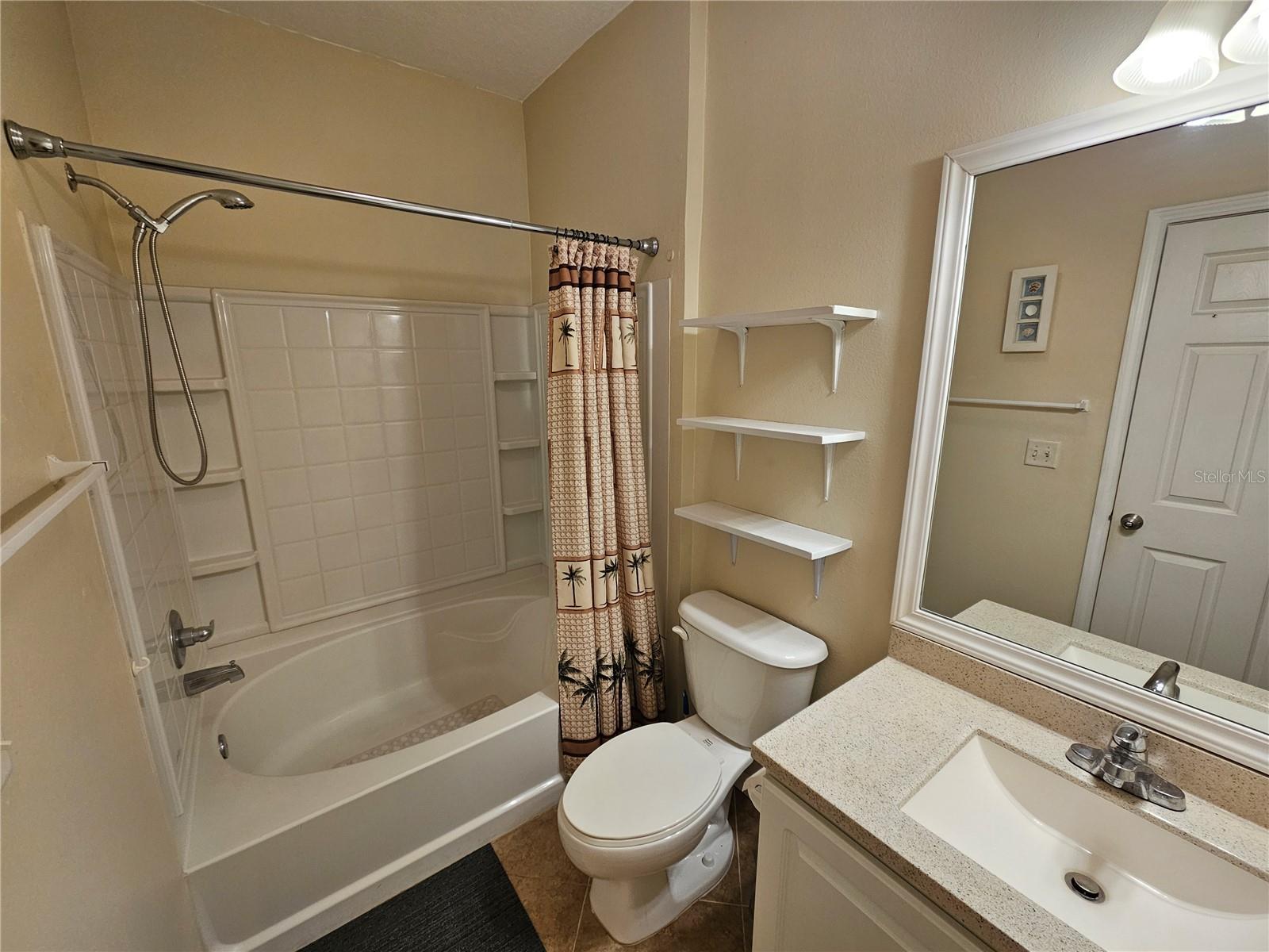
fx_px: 477
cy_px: 476
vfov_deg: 89.9
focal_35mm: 13
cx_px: 634
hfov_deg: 106.2
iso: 125
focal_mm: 2.2
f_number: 2.2
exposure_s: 1/60
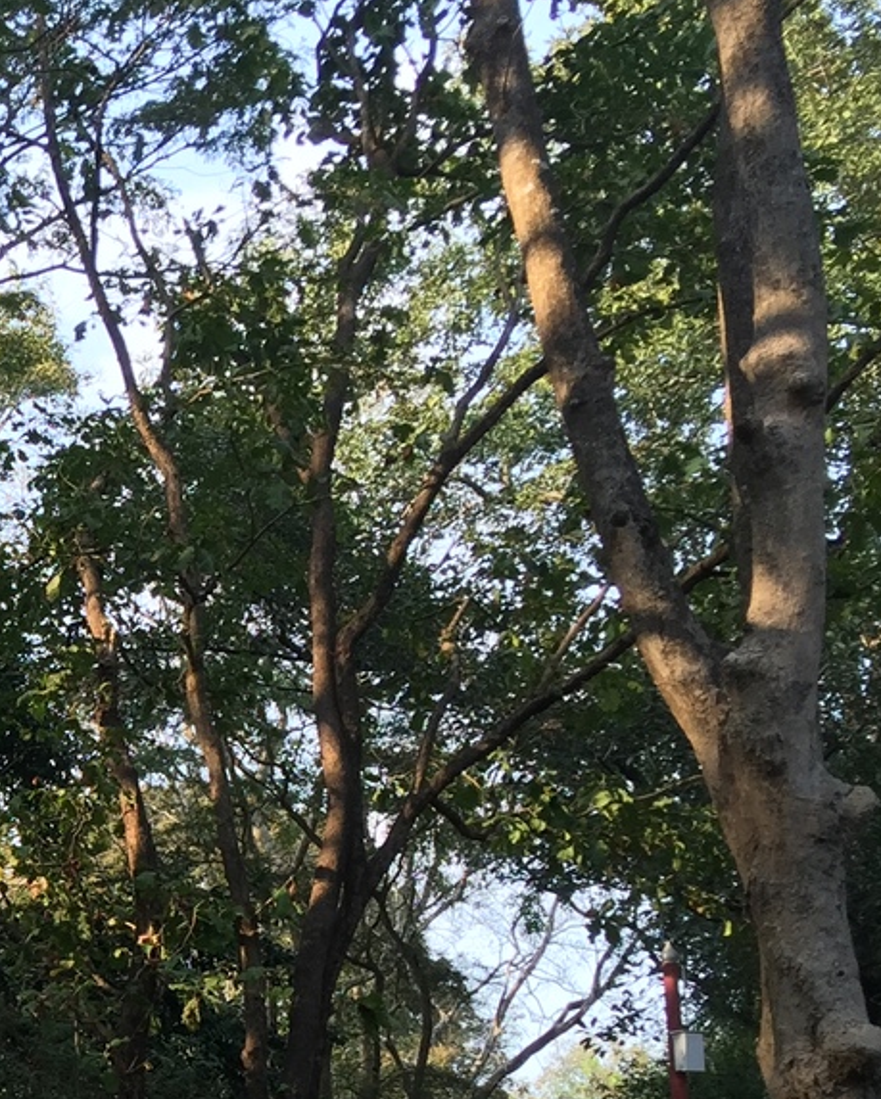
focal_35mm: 79
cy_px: 1124
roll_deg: -0.3
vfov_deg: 23.1
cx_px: -585
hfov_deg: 16.9
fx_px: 2573
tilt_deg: +7.5
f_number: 2.2
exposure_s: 1/167
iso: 32
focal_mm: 4.15
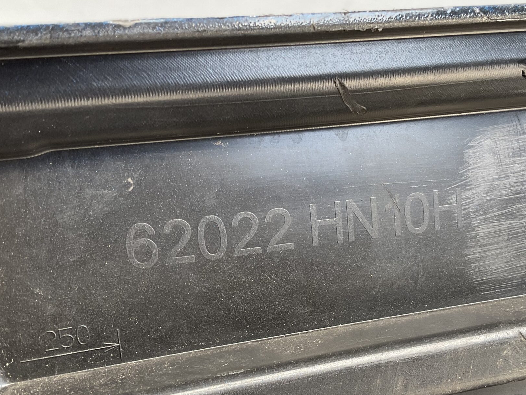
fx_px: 699
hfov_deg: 41.1
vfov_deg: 31.2
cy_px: 274
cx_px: 301
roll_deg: +2.7
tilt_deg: -16.1
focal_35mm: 46
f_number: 1.8
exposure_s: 1/120
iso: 32
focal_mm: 3
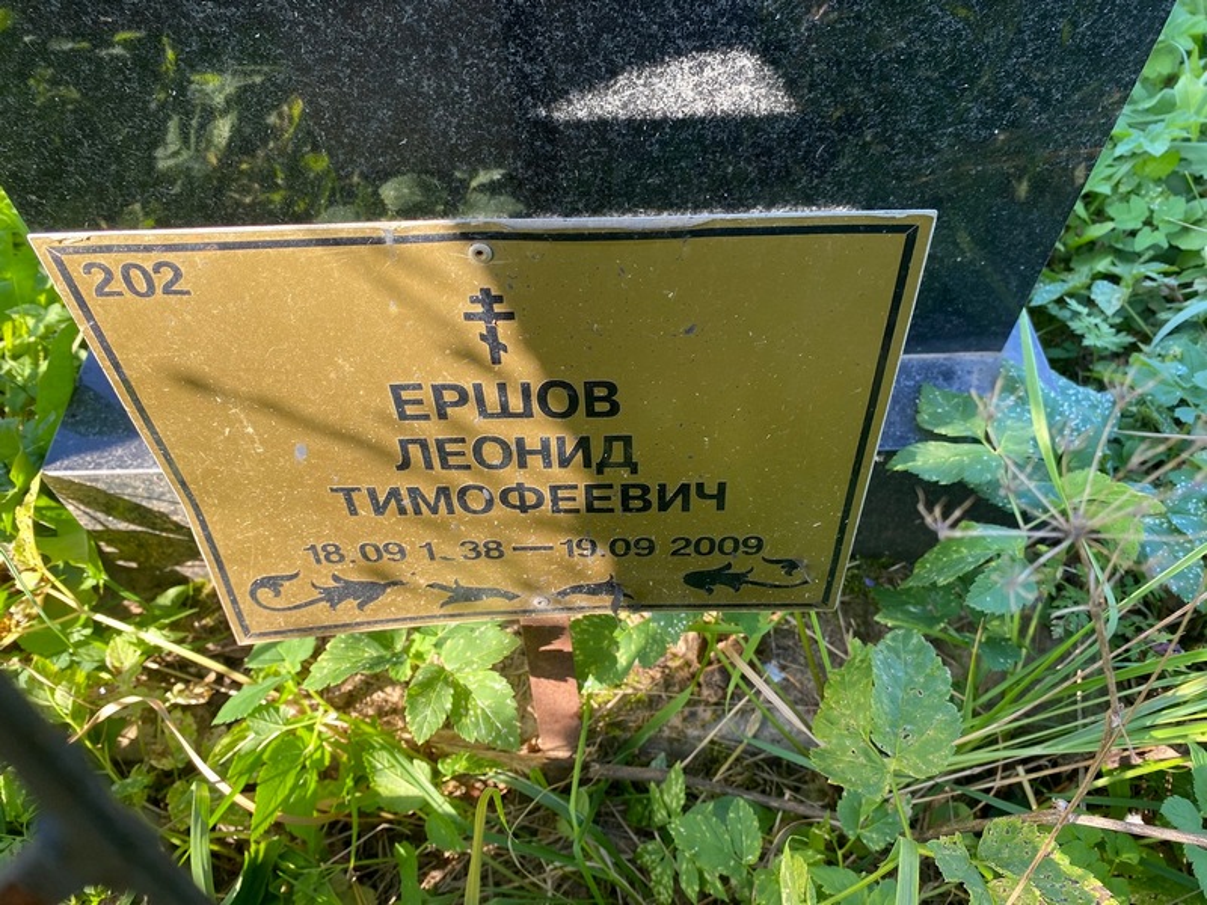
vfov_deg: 53.1
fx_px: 907
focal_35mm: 26
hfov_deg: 67.3
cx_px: 604
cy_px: 452
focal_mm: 4.25
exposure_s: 1/177
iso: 32
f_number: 1.8
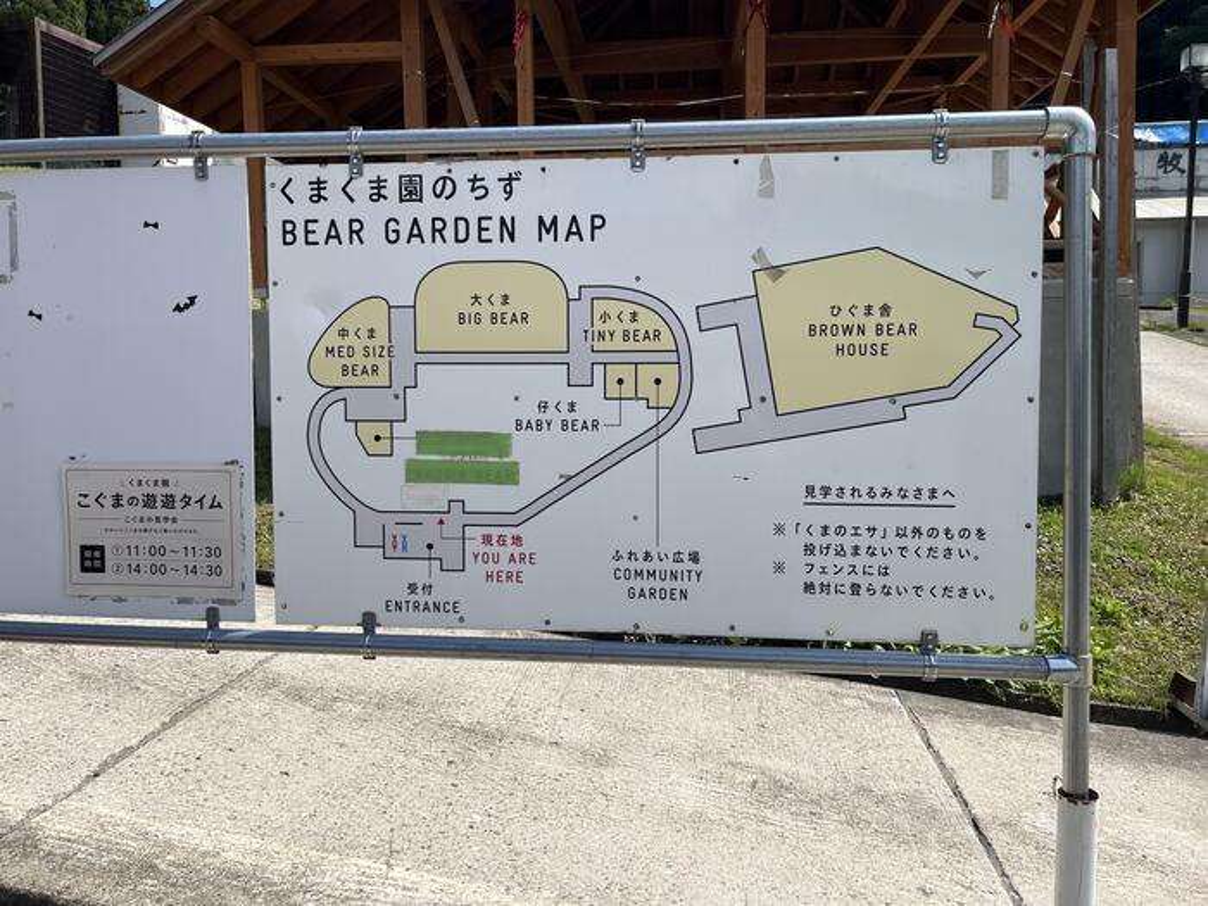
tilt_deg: -2.7
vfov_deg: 53.1
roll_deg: +0.3
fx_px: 907
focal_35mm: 26
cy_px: 453
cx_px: 604
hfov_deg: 67.3
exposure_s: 1/3745
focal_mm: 5.1
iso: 50
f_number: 1.6
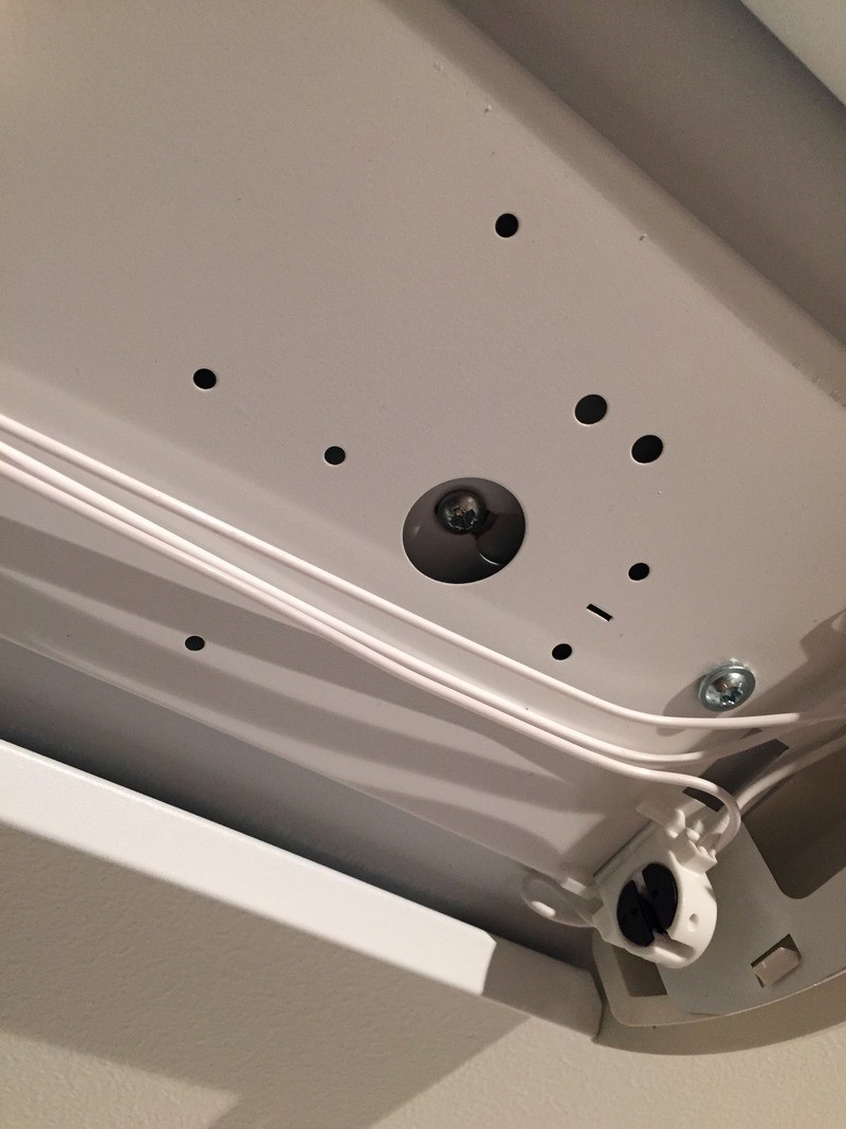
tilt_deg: +56.3
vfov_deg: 61.7
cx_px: 423
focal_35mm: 29
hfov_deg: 48.2
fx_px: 945
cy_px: 564
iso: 160
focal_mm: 4.15
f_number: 2.2
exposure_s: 1/30
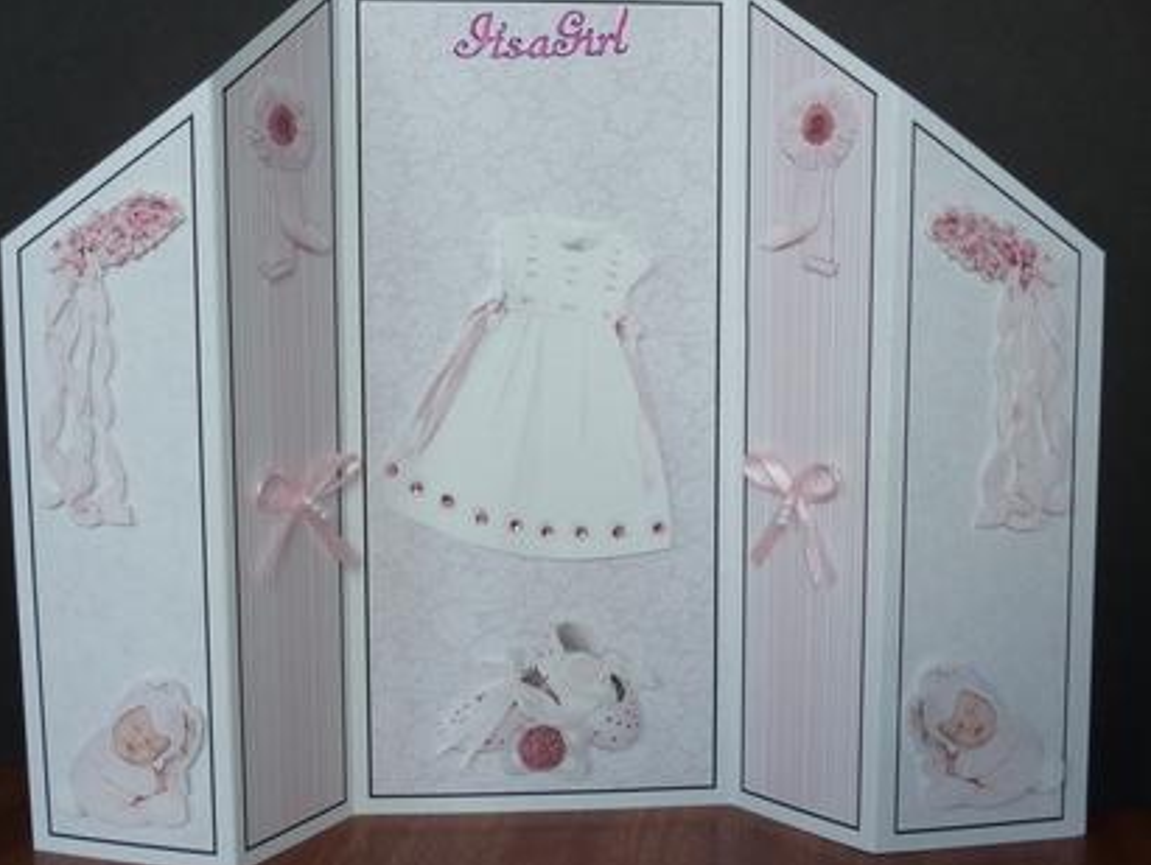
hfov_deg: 41.2
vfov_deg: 31.6
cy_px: 417
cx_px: 552
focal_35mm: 46
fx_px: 1531
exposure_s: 1/40
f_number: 3.7
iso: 100
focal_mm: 6.9
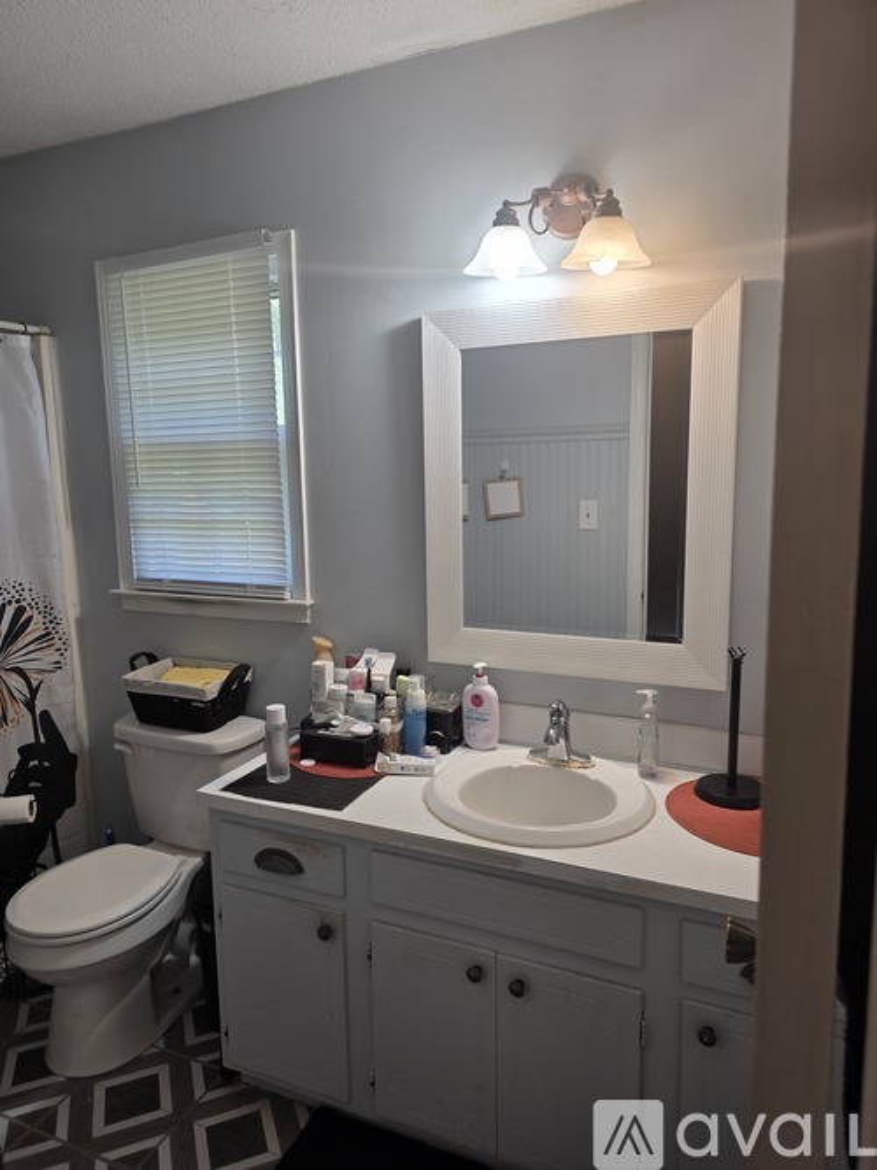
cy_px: 585
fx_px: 777
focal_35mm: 23
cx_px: 438
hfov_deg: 58.9
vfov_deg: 73.9
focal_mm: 6.3
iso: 64
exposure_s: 1/120
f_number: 1.7
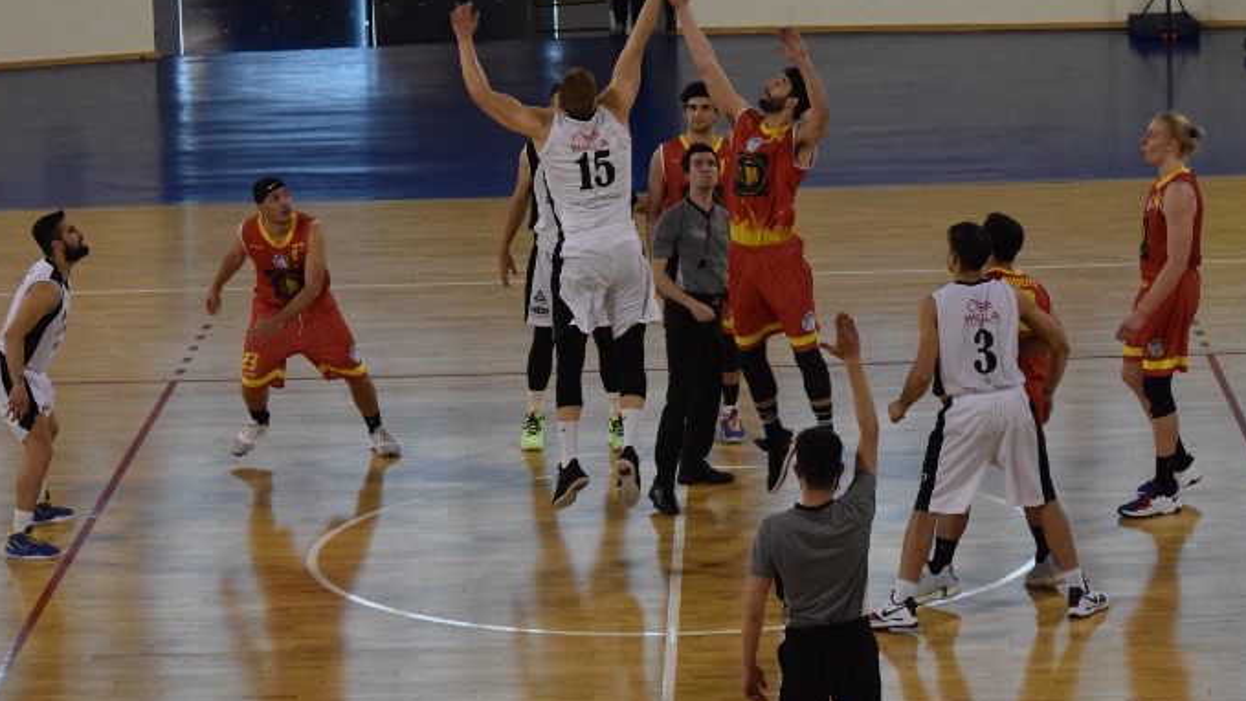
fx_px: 4857
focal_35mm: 147
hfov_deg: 14.6
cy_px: 163
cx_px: 653
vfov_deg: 8.2
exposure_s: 1/500
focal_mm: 62
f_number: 4
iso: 3200
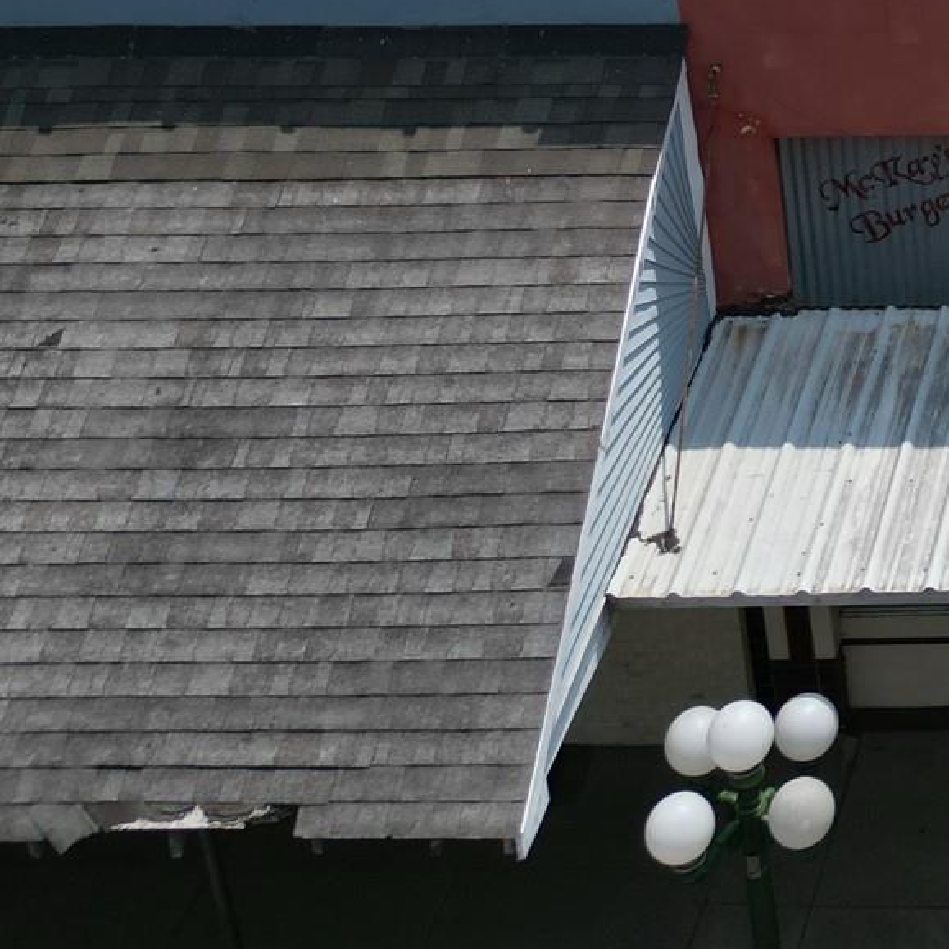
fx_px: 2326
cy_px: -308
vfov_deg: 20.8
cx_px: 1469
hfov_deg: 19.7
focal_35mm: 75
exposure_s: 1/5000
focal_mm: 6.72
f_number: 1.7
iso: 110
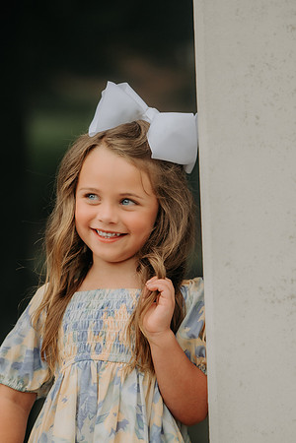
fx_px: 2405
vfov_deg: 10.5
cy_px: 222
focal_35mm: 195
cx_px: 148
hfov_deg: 7.0
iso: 200
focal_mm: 130
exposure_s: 1/320
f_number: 2.8
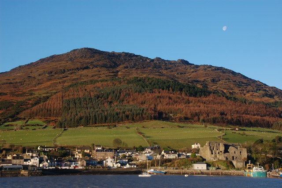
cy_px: 94
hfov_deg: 33.4
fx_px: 470
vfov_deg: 22.6
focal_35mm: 60
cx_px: 141
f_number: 8
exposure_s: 1/200
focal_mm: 40
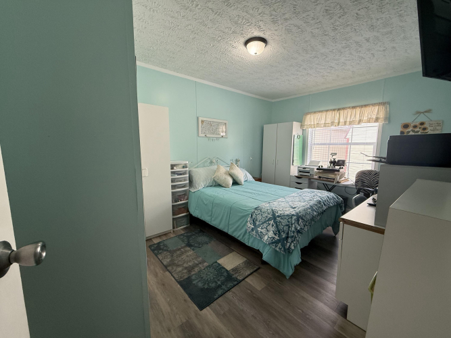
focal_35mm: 14
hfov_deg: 102.1
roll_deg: -0.5
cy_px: 169
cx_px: 226
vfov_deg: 85.7
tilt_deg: -6.8
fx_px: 182
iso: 200
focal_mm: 2.22
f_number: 2.2
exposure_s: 1/120
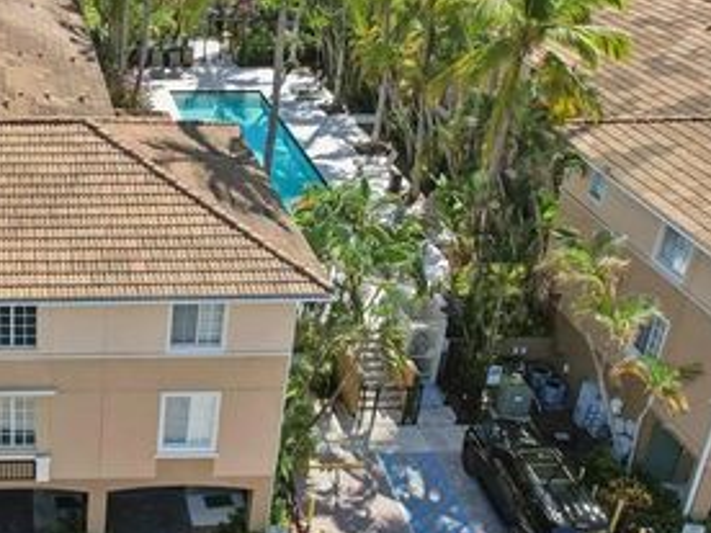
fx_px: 1006
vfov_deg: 29.6
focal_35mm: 49
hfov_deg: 35.1
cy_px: 203
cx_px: -8
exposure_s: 1/1500
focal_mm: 8.4
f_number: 2.8
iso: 100
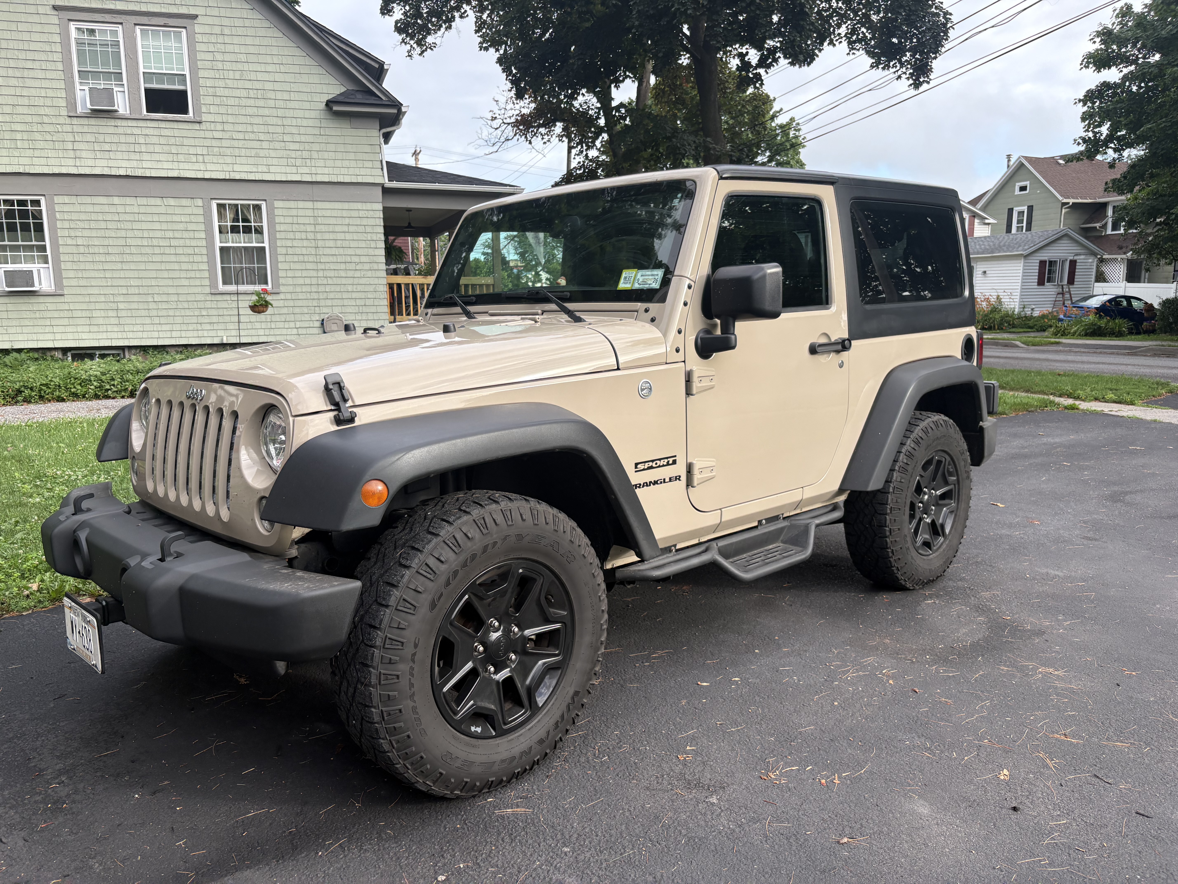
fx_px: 885
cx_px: 589
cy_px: 442
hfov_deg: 67.3
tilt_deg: -11.5
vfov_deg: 53.1
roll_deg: +0.3
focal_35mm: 26
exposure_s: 1/739
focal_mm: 5.96
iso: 50
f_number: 1.6
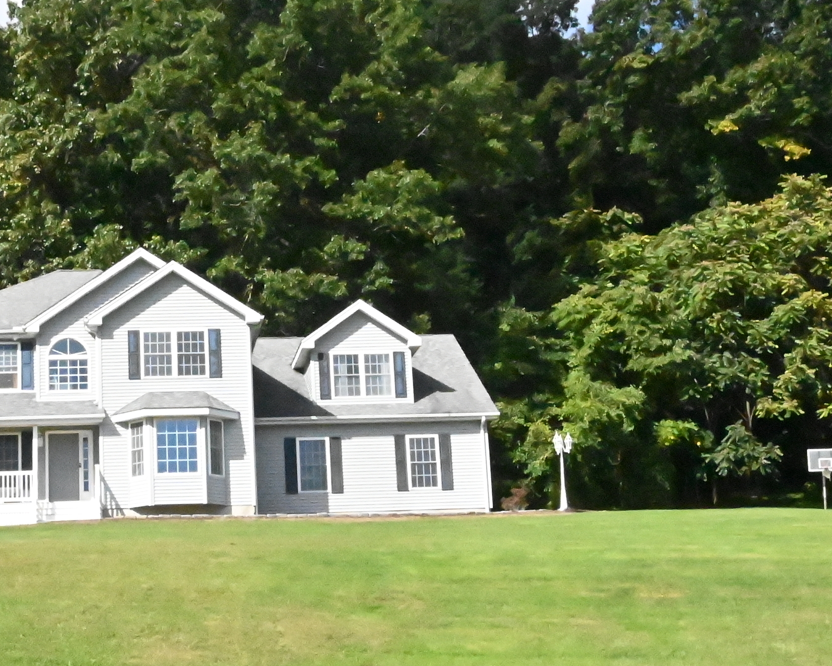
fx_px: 1551
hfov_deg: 29.7
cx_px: 243
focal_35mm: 63
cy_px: 389
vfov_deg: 24.2
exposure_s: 1/8000
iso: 36000
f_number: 27
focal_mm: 24
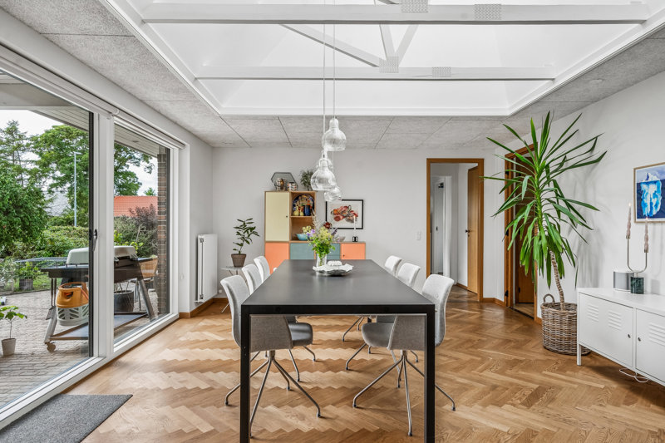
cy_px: 222
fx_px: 369
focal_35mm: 20
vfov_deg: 61.9
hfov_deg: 84.0
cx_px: 332
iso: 800
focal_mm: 20
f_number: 7.1
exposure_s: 1/80
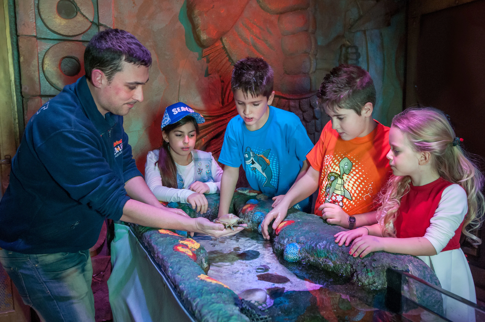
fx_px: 424
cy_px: 161
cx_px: 242
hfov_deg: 59.6
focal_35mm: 32
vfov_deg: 41.6
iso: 800
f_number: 3.5
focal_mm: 21
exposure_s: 1/40
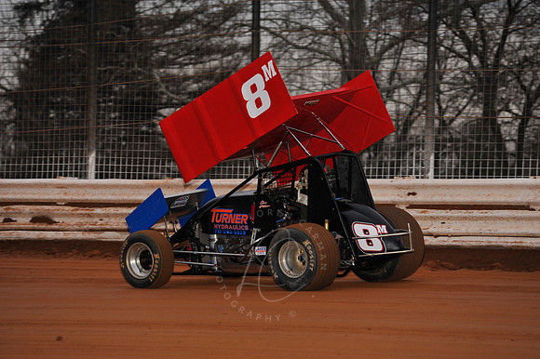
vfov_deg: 6.9
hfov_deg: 10.3
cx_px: 270
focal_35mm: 200
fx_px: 2998
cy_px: 180
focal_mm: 200
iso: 500
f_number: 5.6
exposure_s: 1/250
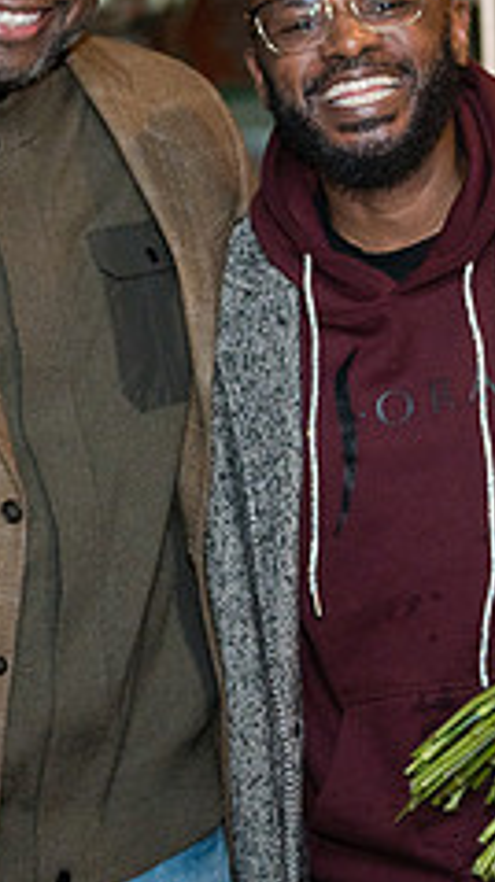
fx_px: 4164
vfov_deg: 12.1
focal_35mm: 178
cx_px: 133
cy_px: 389
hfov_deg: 6.8
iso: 3200
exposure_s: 1/125
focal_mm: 70
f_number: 4
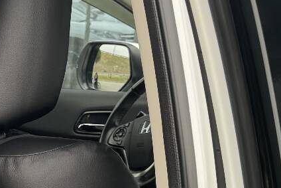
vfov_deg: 12.7
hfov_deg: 16.9
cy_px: 211
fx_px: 828
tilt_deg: -14.0
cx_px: -177
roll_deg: -0.4
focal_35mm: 106
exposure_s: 1/235
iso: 80
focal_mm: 6.76
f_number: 1.78
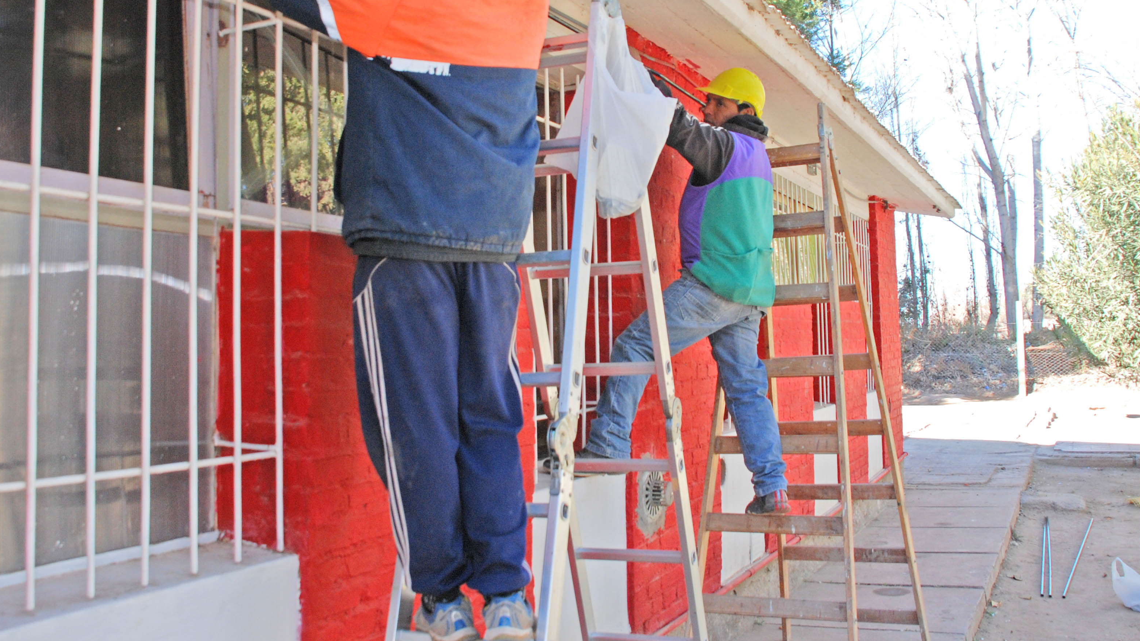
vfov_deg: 33.6
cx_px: 551
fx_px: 1058
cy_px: 248
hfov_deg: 56.6
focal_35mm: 35
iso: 400
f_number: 5.6
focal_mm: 18
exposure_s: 1/250
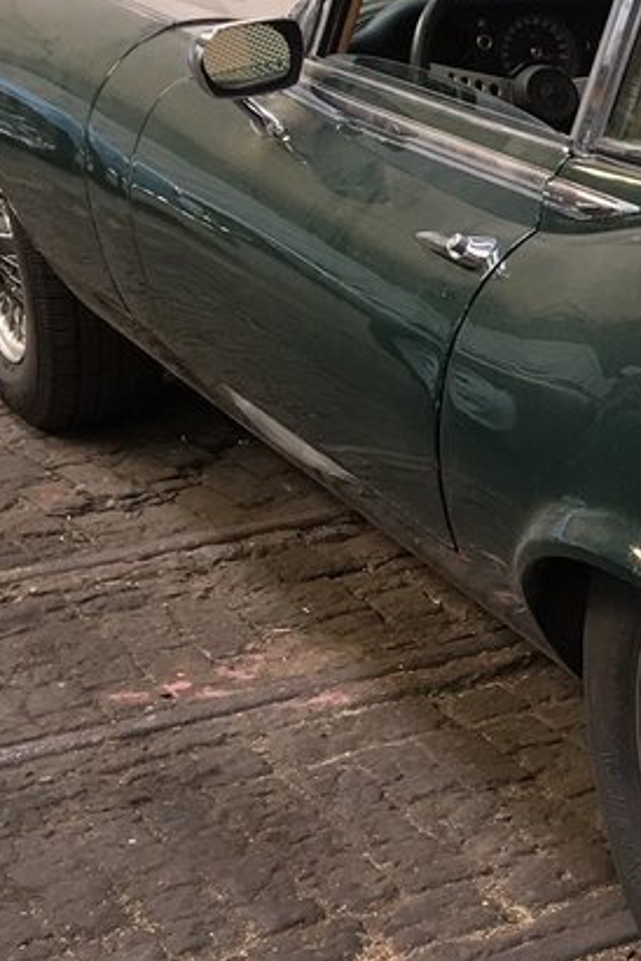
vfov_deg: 23.0
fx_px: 2350
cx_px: 1224
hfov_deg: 13.6
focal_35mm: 88
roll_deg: -1.8
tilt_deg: -21.7
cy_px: 643
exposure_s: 1/33
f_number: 2.2
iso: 32
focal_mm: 4.15
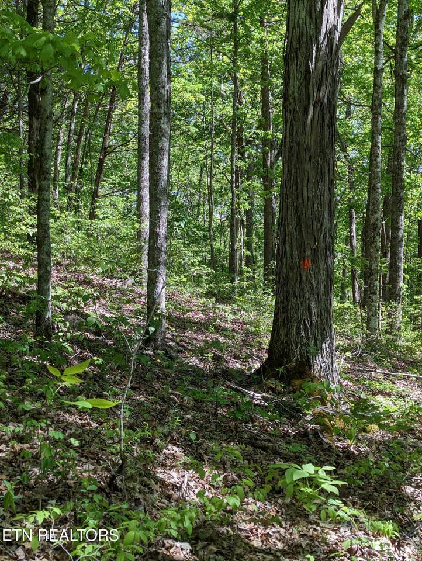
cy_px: 280
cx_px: 211
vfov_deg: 39.6
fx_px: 779
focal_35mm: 48
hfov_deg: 30.3
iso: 42
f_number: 1.85
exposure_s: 1/400
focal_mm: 6.81
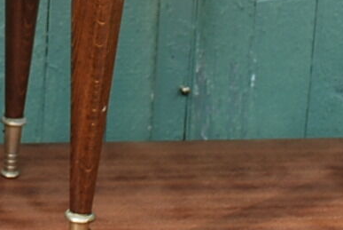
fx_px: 1860
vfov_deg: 6.9
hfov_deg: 10.3
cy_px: -175
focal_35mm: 195
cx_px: -128
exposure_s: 1/125
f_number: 5.6
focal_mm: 26
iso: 100
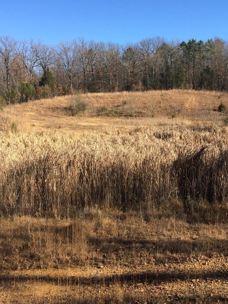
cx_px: 151
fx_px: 343
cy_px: 153
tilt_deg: -7.4
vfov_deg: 47.9
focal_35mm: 39
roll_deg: +1.9
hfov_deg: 36.4
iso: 32
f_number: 2.2
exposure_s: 1/1208
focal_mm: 4.15
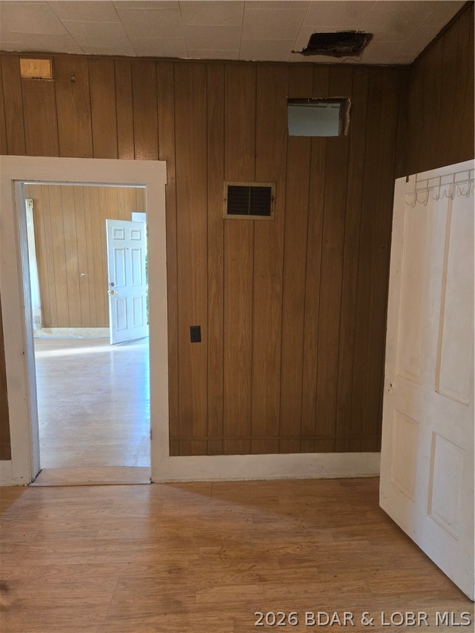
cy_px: 316
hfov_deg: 58.9
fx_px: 421
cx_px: 238
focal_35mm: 23
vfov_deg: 73.9
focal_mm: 5.4
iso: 500
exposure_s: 1/120
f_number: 1.8
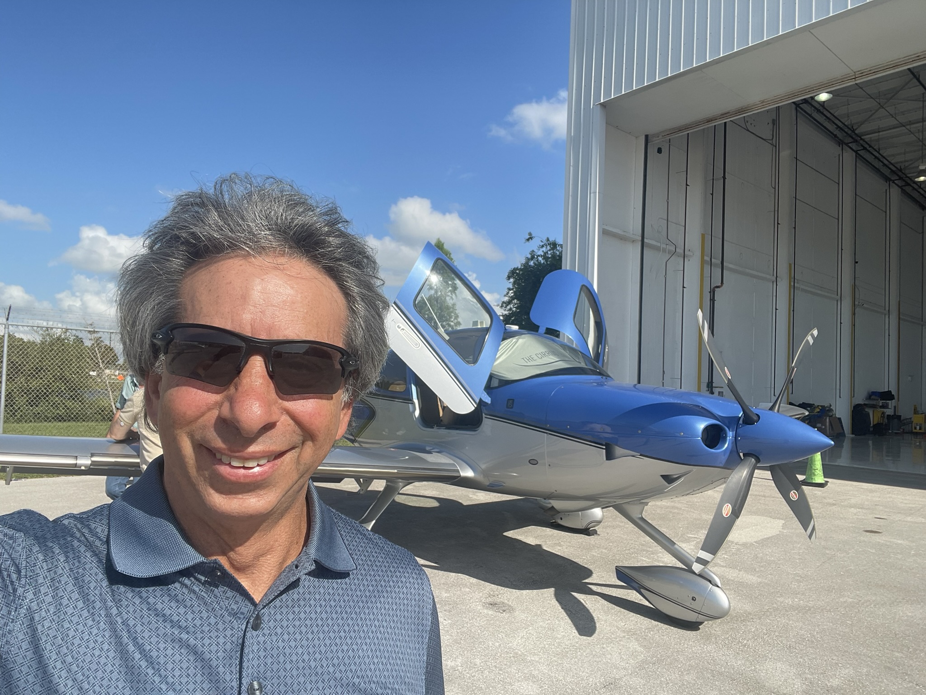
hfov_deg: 73.9
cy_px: 348
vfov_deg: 58.9
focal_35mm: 23
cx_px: 463
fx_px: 615
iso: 25
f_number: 2.2
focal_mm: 2.71
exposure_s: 1/947
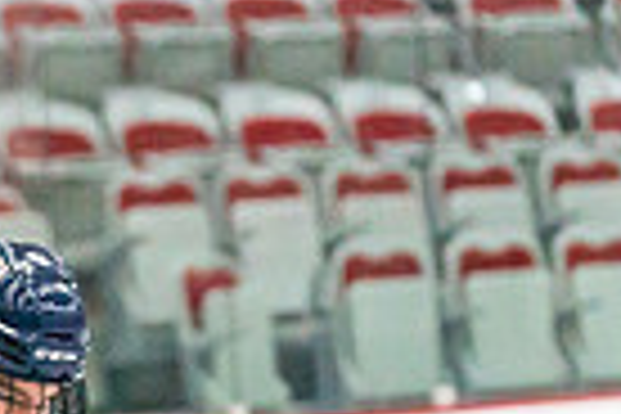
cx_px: -302
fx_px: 7106
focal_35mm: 412
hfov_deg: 5.0
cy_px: 839
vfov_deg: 3.3
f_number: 2.8
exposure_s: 1/1600
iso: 4000
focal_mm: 98
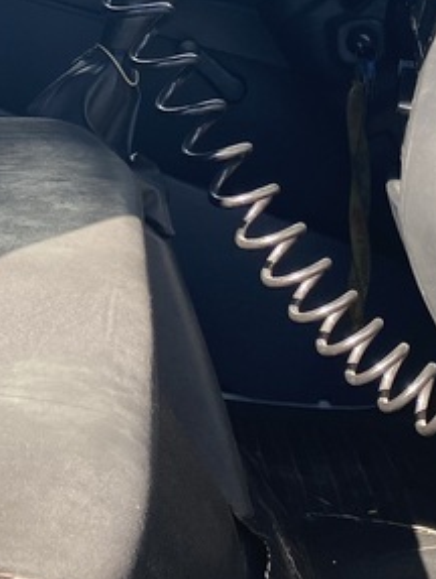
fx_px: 1726
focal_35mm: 103
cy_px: -24
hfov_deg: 14.1
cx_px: -31
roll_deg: +1.2
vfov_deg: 18.5
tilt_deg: -7.7
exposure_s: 1/375
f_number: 1.8
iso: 32
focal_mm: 4.25
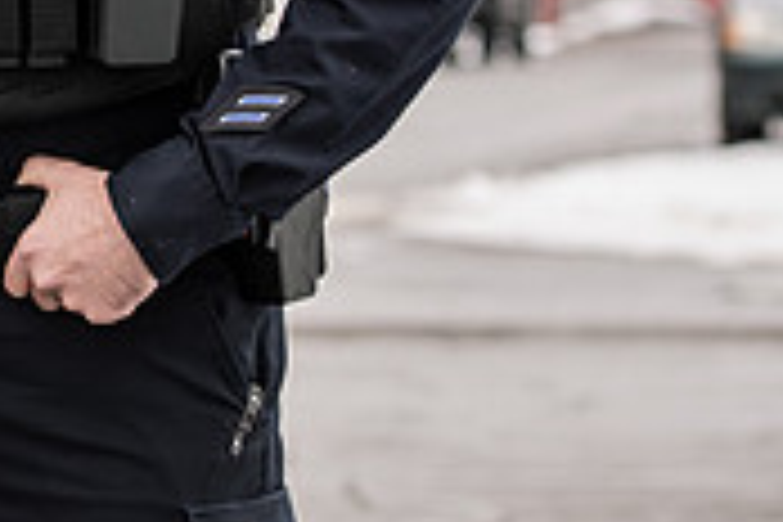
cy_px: -151
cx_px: -288
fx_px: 6177
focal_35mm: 284
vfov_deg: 4.8
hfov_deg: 7.2
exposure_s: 1/500
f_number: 3.5
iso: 125
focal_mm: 85
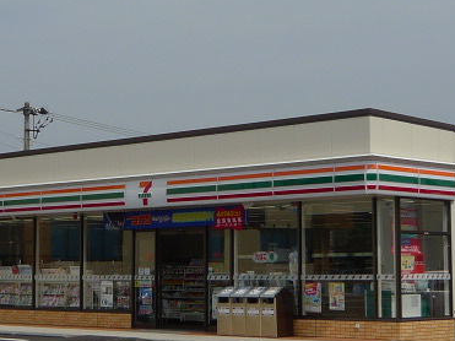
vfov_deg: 13.0
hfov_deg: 17.3
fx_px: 1498
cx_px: 215
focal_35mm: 114
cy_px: 152
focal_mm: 7.9
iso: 80
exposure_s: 1/800
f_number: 5.6
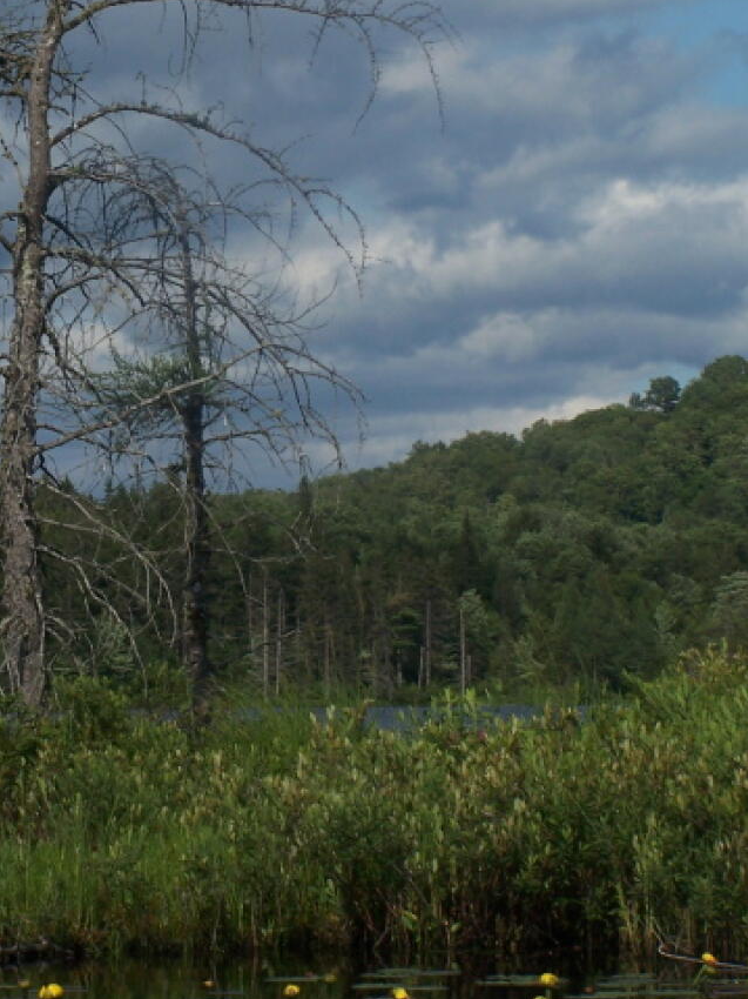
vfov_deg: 13.1
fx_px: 4353
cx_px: 168
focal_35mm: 151
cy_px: 367
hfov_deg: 9.8
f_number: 6.3
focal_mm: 15.6
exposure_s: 1/640
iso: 80
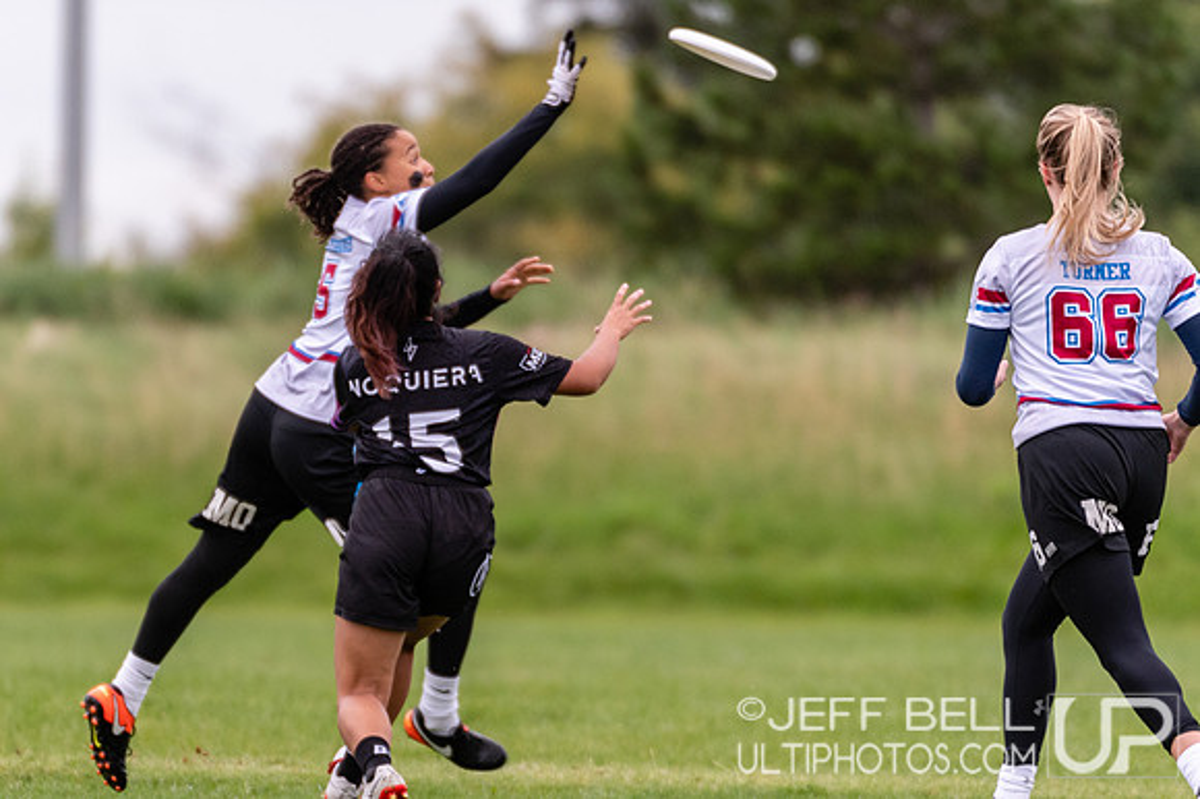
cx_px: 428
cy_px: 475
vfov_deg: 1.6
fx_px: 28245
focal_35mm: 848
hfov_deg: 2.4
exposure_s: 1/1000
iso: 560
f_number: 4
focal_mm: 400
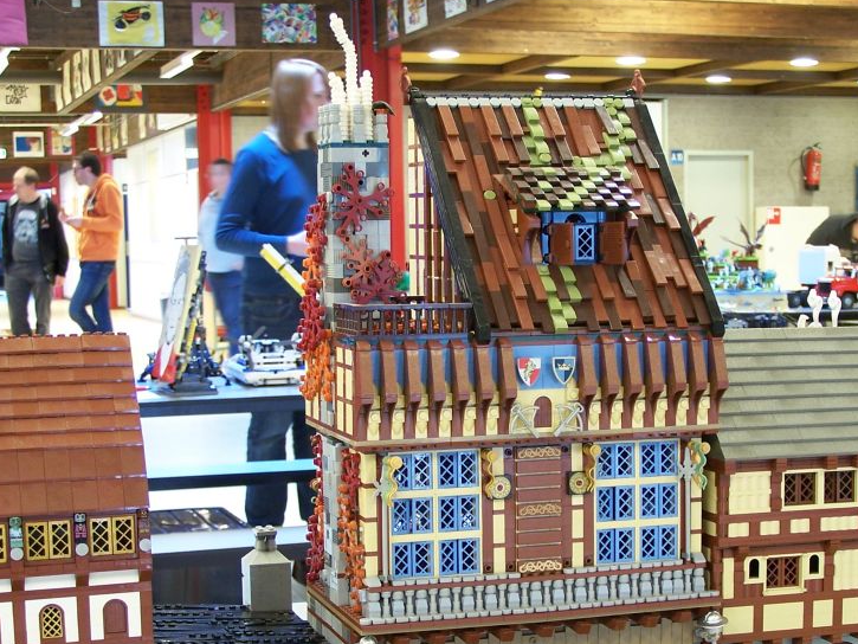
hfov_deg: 27.0
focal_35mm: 72
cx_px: 521
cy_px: 420
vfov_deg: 20.4
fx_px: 1785
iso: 80
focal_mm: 8.5
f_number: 3
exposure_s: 1/3
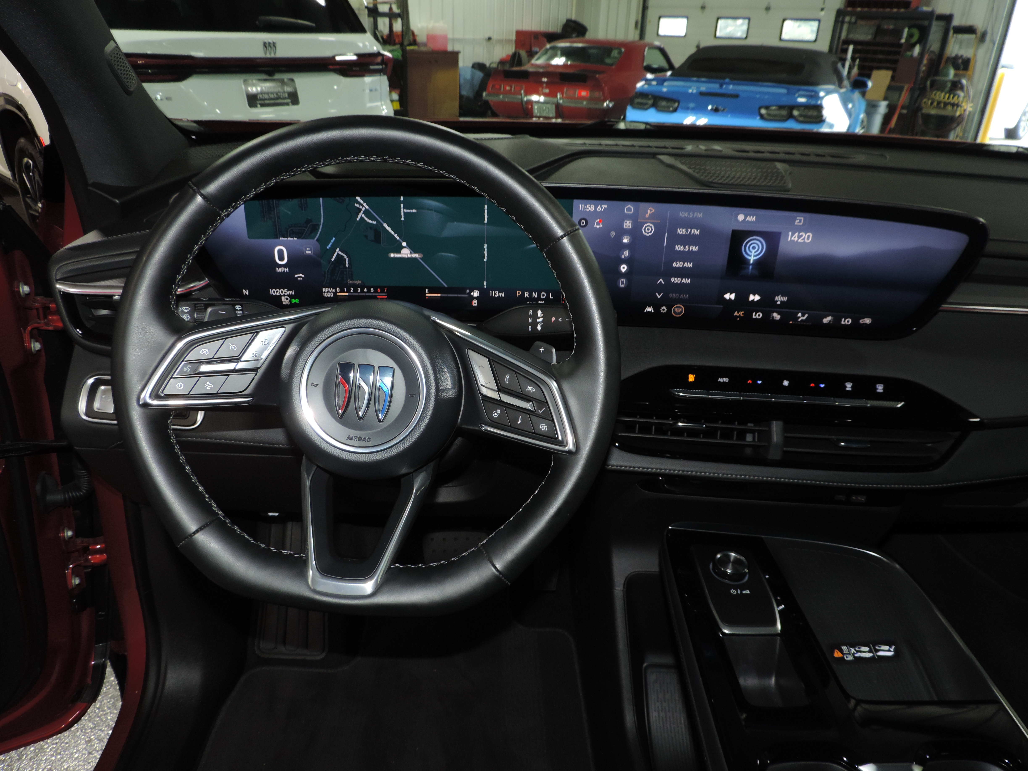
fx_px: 713
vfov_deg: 56.8
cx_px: 514
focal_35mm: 24
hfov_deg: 71.6
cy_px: 386
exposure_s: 1/30
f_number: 3
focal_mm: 4.3
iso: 200
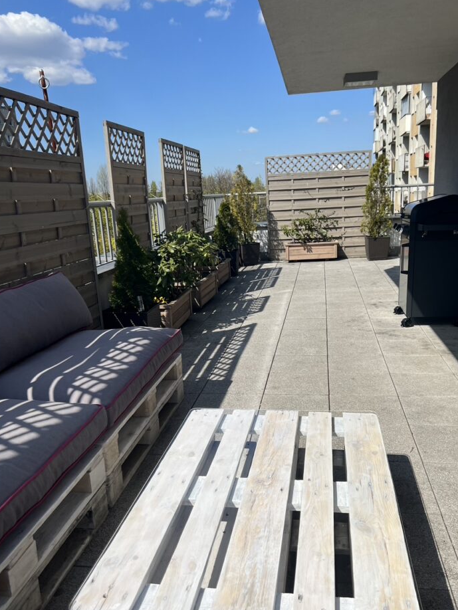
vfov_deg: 61.6
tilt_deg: -14.2
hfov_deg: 48.2
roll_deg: +3.9
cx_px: 246
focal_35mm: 29
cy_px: 327
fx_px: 511
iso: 50
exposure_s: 1/8000
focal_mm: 5.7
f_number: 1.5
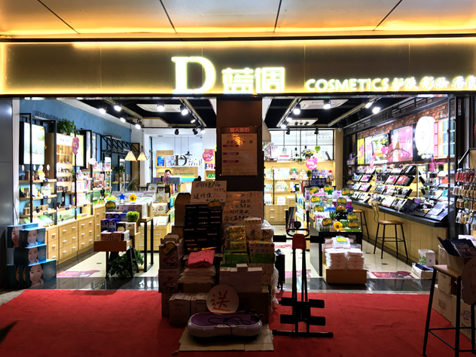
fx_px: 399
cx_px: 238
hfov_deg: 61.7
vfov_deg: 48.2
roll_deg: +0.2
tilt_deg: -1.4
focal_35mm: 29
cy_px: 178
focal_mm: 4.15
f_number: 2.2
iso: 32
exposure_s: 1/33
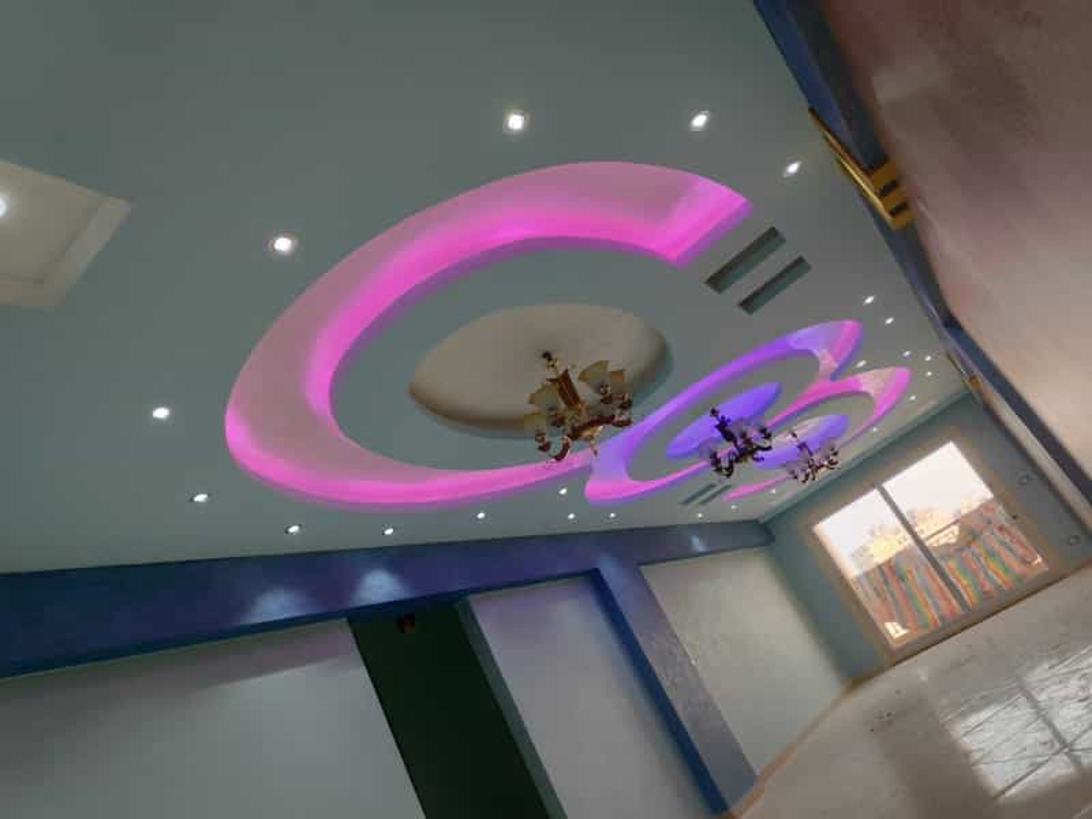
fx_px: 631
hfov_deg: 81.7
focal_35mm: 20
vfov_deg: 66.0
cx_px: 546
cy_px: 410
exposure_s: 1/50
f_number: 1.9
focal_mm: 3.94
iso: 701
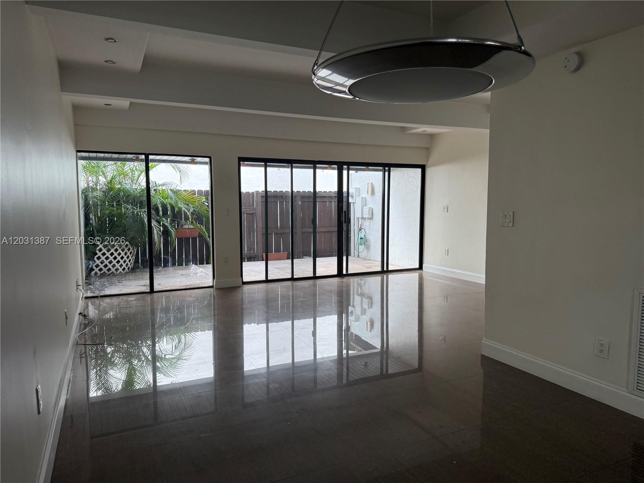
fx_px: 446
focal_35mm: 24
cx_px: 322
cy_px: 242
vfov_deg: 56.8
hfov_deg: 71.6
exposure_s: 1/233
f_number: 1.78
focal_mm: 6.76
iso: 160
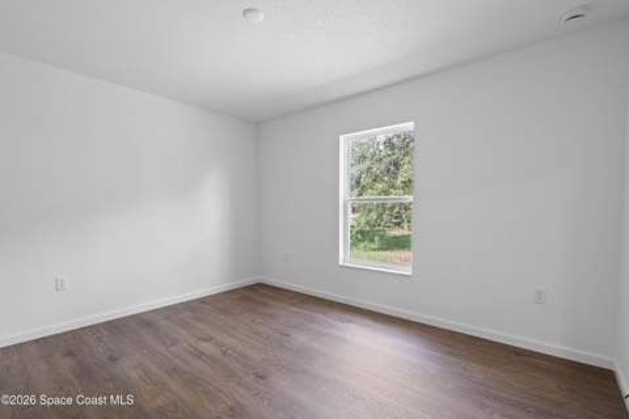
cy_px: 210
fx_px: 280
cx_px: 314
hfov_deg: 96.7
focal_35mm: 16
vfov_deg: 73.7
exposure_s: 1/4
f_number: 6.3
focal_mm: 16
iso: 100
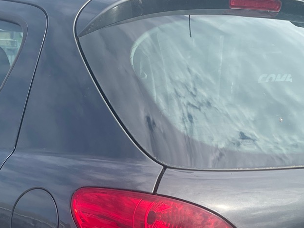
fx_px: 659
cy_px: 267
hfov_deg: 25.7
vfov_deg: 18.7
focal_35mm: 75
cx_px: 84
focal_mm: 4.2
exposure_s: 1/1221
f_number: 1.6
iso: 32
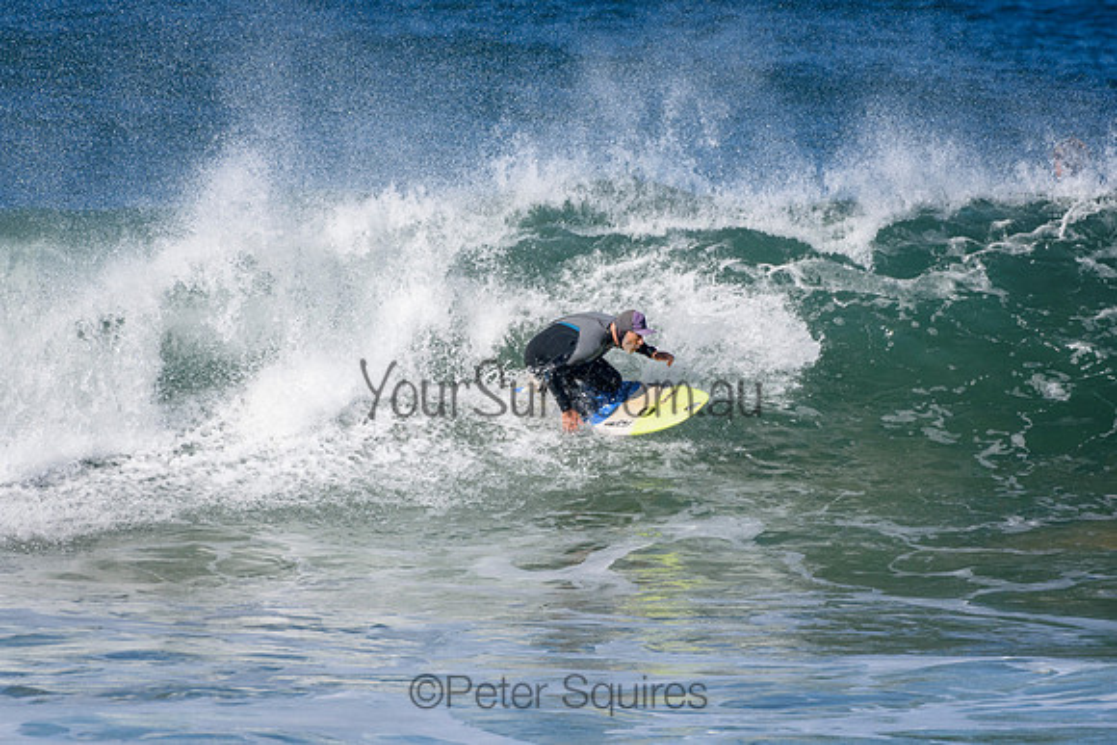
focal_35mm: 750
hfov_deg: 2.7
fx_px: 23278
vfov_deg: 1.8
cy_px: 372
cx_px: 558
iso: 500
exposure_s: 1/4000
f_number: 5.6
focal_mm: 500
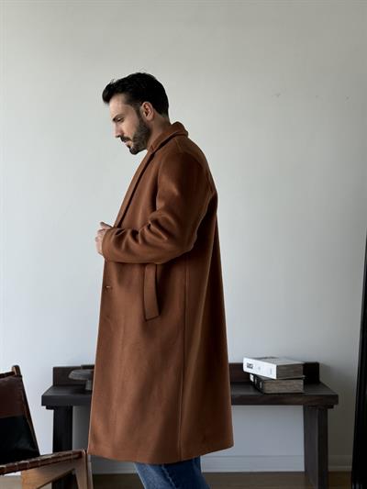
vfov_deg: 39.6
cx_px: 184
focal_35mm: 48
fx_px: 678
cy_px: 244
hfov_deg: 30.3
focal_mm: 6.76
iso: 64
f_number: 1.78
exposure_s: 1/319
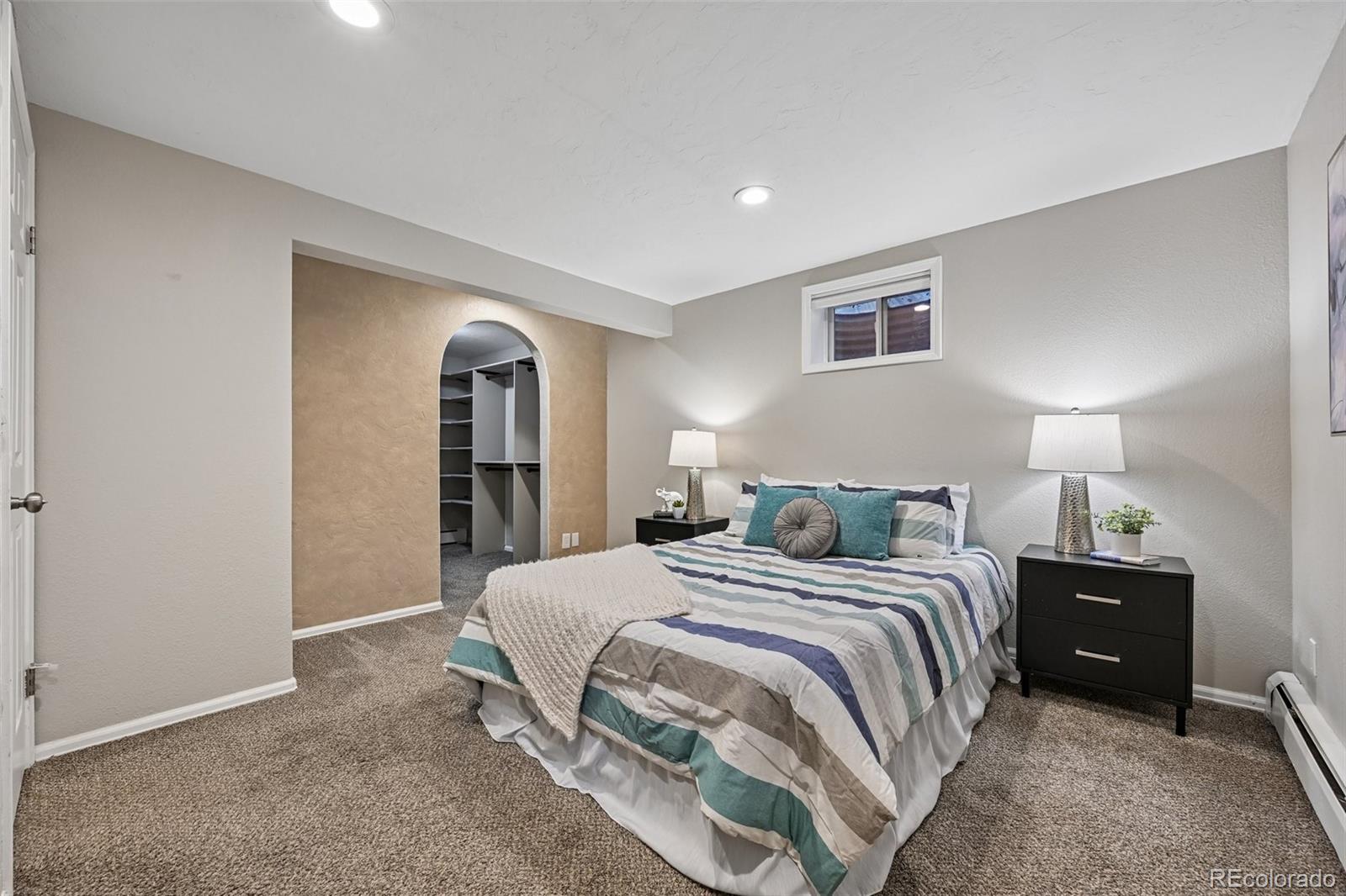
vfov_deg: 81.2
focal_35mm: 14
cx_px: 673
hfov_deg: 104.3
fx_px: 523
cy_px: 448
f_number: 9
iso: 400
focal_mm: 14
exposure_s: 1/8
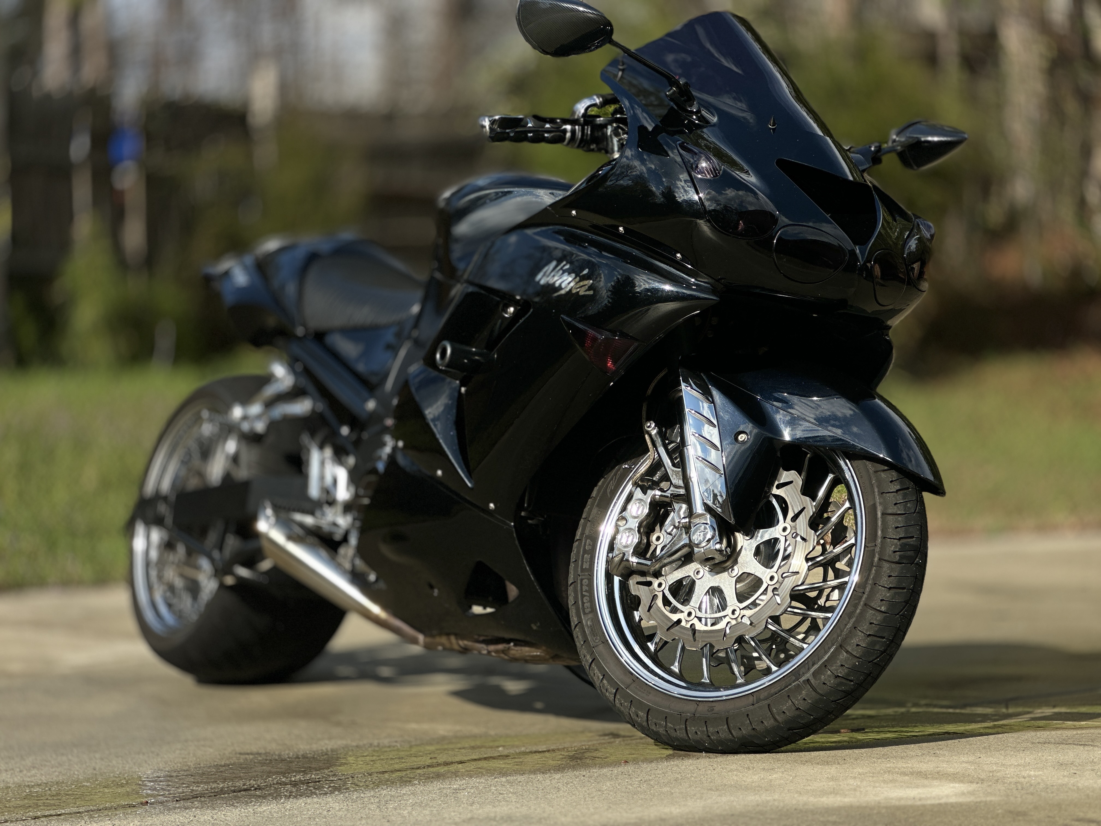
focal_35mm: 77
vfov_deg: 19.1
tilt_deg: +4.1
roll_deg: -0.2
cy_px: 413
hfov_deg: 25.3
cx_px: 550
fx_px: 2449
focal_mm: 9
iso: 32
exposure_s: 1/840
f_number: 2.8
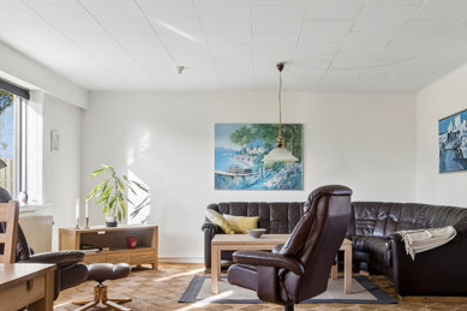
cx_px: 257
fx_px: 480
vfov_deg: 35.7
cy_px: 192
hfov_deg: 51.8
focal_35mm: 37
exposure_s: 1/40
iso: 200
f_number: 8
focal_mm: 12
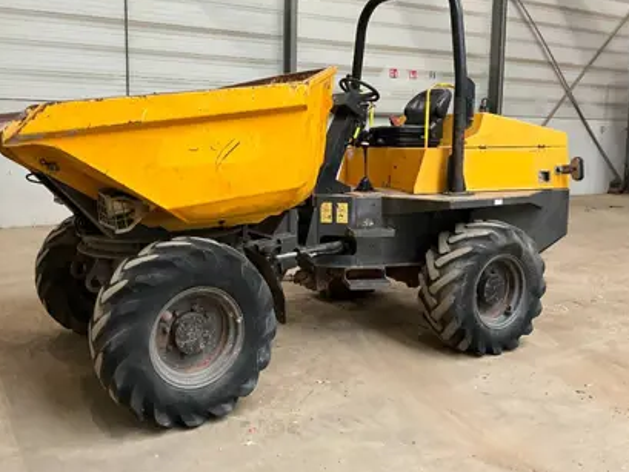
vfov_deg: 41.7
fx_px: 618
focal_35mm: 34
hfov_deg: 53.8
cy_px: 206
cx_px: 271
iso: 160
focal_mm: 3
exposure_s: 1/60
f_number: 1.8
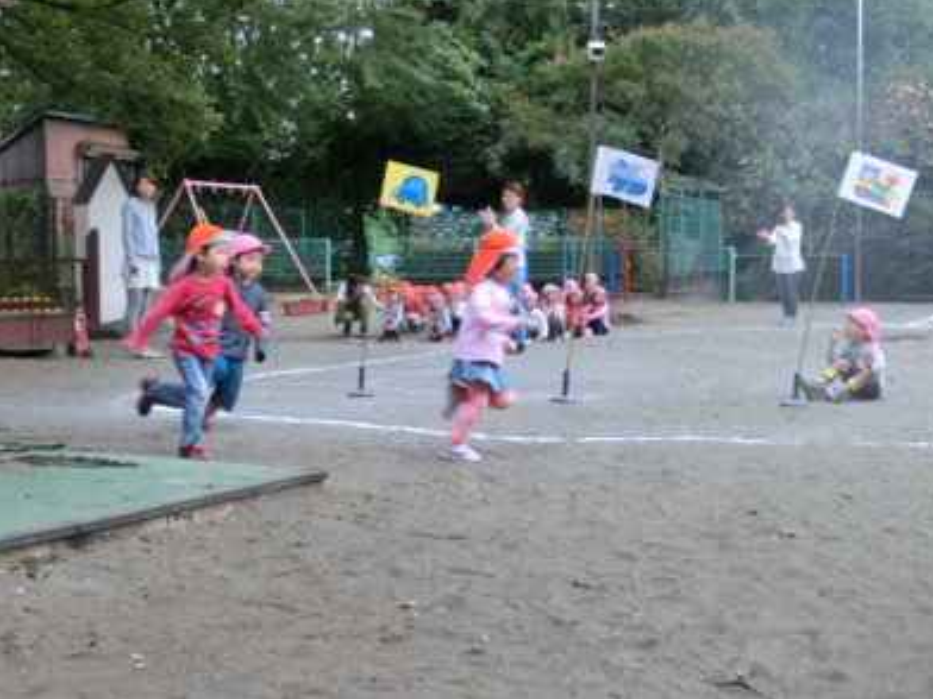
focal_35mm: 53
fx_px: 1429
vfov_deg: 27.5
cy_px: 345
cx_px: 471
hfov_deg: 36.2
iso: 160
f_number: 4.3
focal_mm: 9.16
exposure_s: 1/125
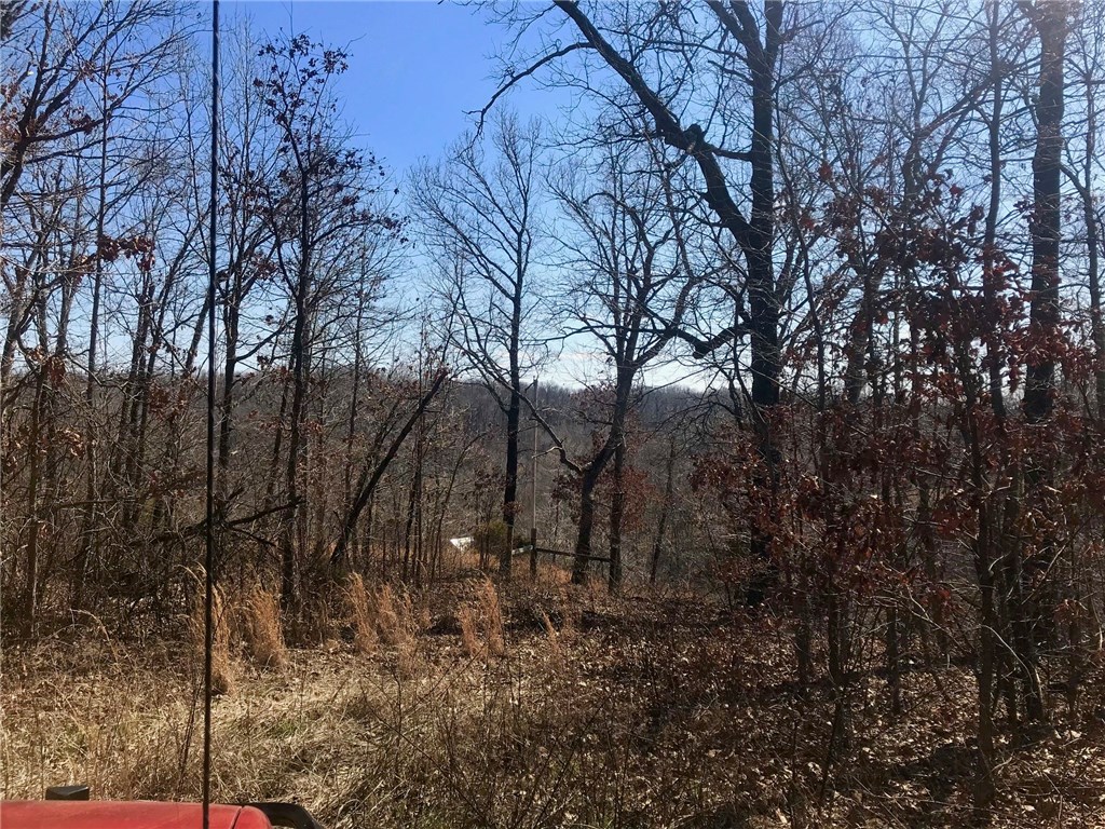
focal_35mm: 28
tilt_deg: +0.2
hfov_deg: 63.4
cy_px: 414
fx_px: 894
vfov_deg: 49.7
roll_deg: -0.3
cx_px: 552
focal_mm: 3.99
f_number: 1.8
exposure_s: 1/2283
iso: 20
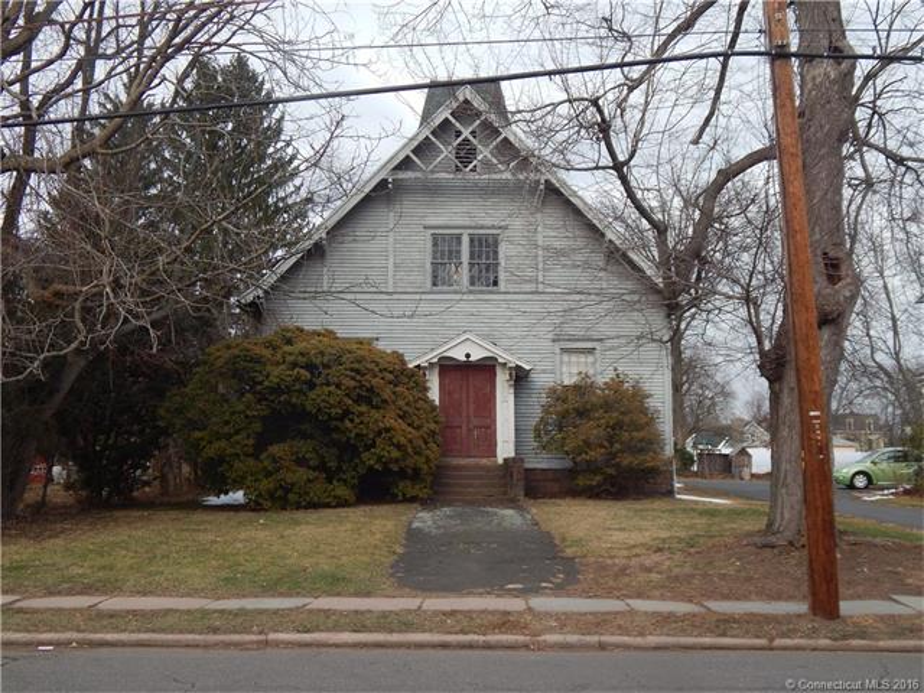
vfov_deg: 37.7
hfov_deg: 49.0
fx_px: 1014
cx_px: 462
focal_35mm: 38
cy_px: 346
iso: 125
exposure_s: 1/100
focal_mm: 6.8
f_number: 3.4
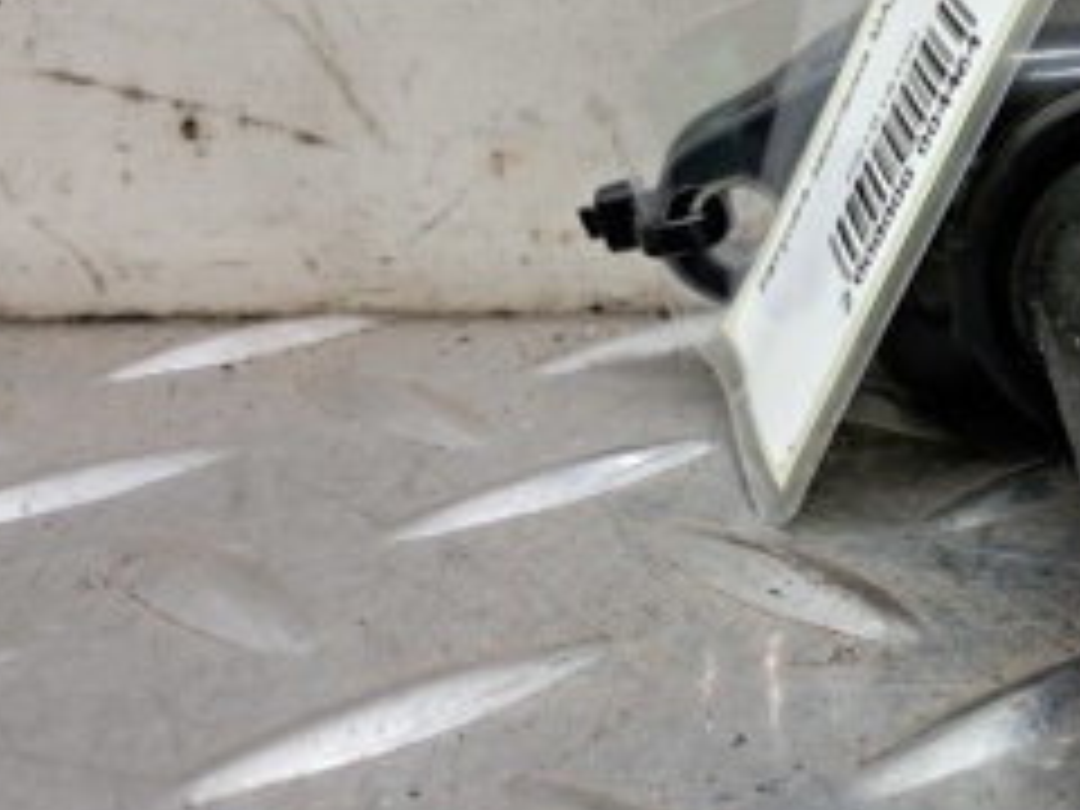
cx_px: 1152
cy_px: 335
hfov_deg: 25.3
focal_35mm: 72
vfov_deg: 20.4
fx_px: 2246
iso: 125
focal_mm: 4
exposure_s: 1/50
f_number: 1.8
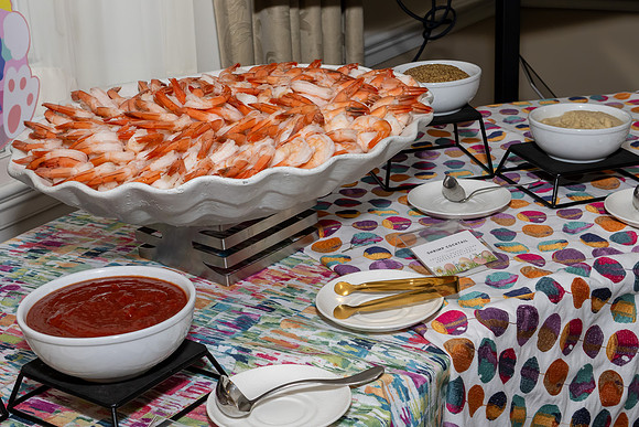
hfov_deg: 33.7
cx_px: 284
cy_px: 243
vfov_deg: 22.9
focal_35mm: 59
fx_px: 1053
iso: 640
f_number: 8
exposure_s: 1/250
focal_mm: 35
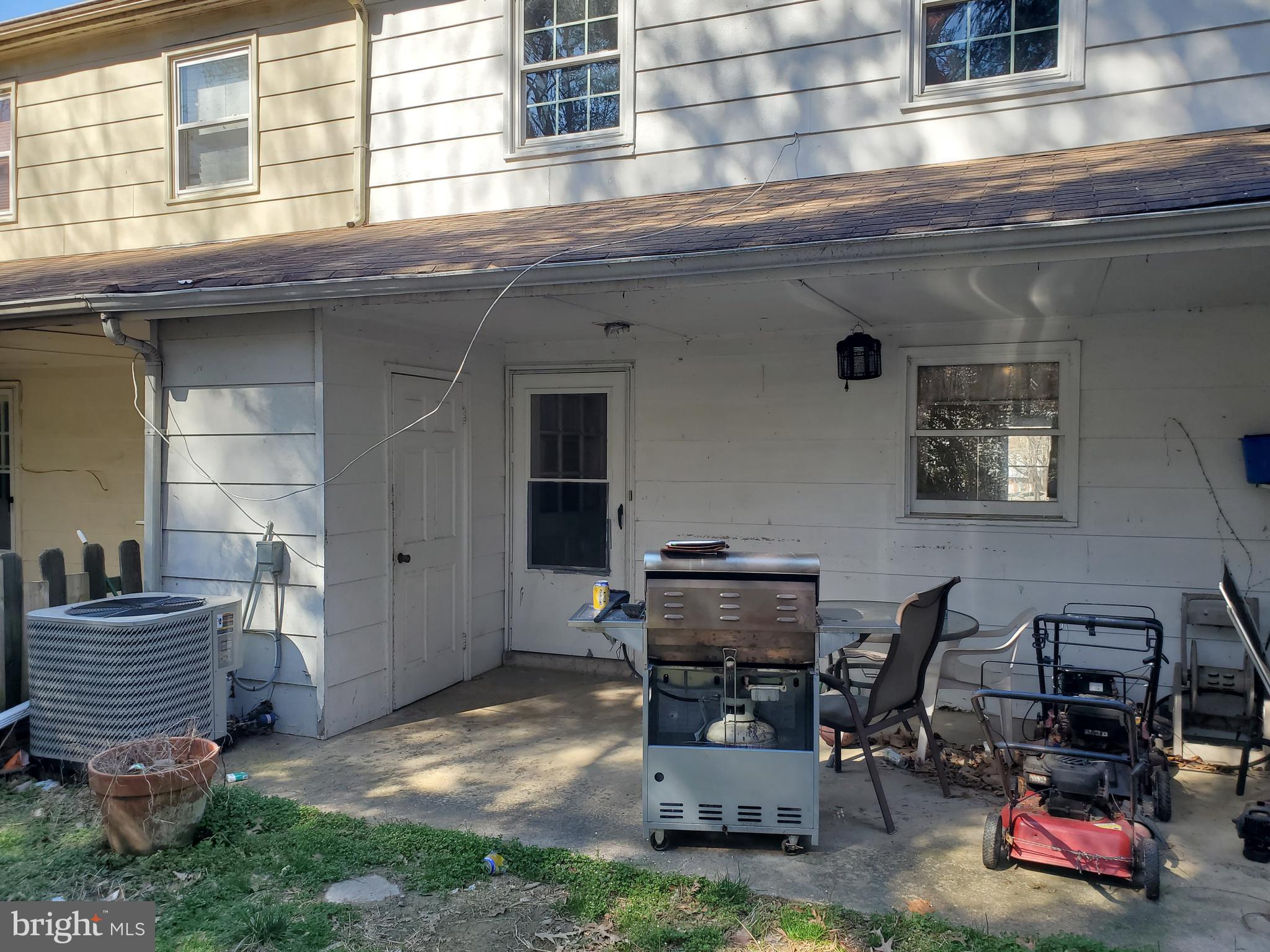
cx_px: 635
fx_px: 954
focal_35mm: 26
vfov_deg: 53.1
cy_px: 476
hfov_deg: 67.3
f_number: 2.4
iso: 50
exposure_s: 1/334
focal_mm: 4.3
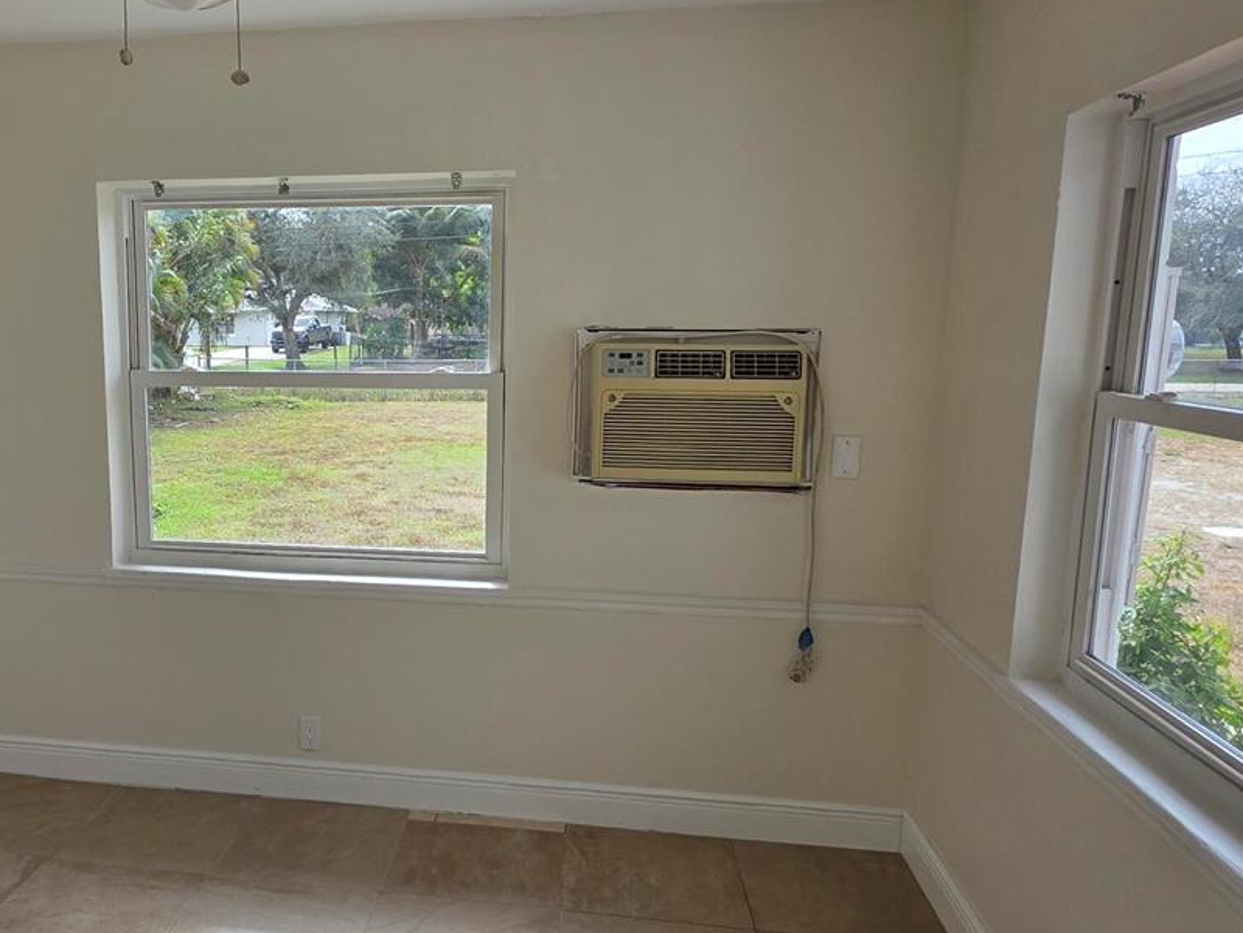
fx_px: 934
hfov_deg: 65.5
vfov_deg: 53.0
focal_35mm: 26
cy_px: 488
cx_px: 413
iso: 40
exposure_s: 1/344
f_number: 1.9
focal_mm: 2.2
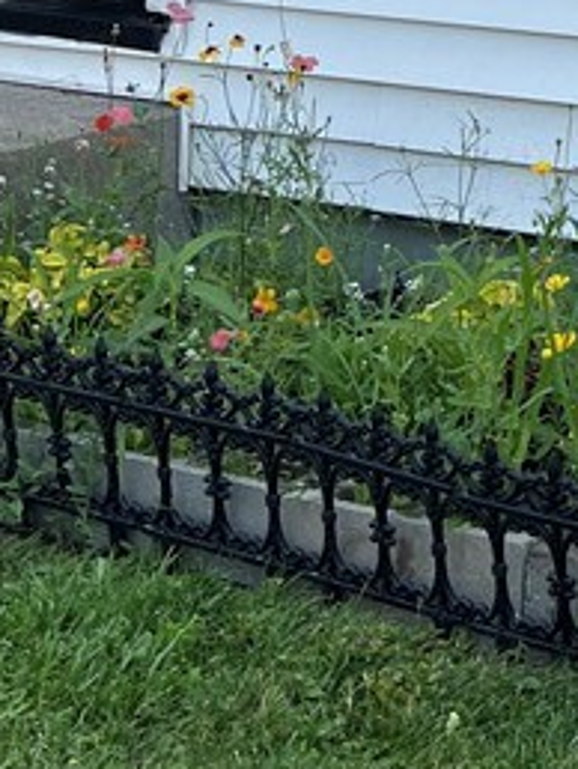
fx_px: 2289
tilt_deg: +0.4
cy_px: -149
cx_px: 1022
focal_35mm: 103
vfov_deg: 18.1
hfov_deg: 13.1
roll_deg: -3.1
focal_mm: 5.7
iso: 50
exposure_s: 1/2208
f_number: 1.5
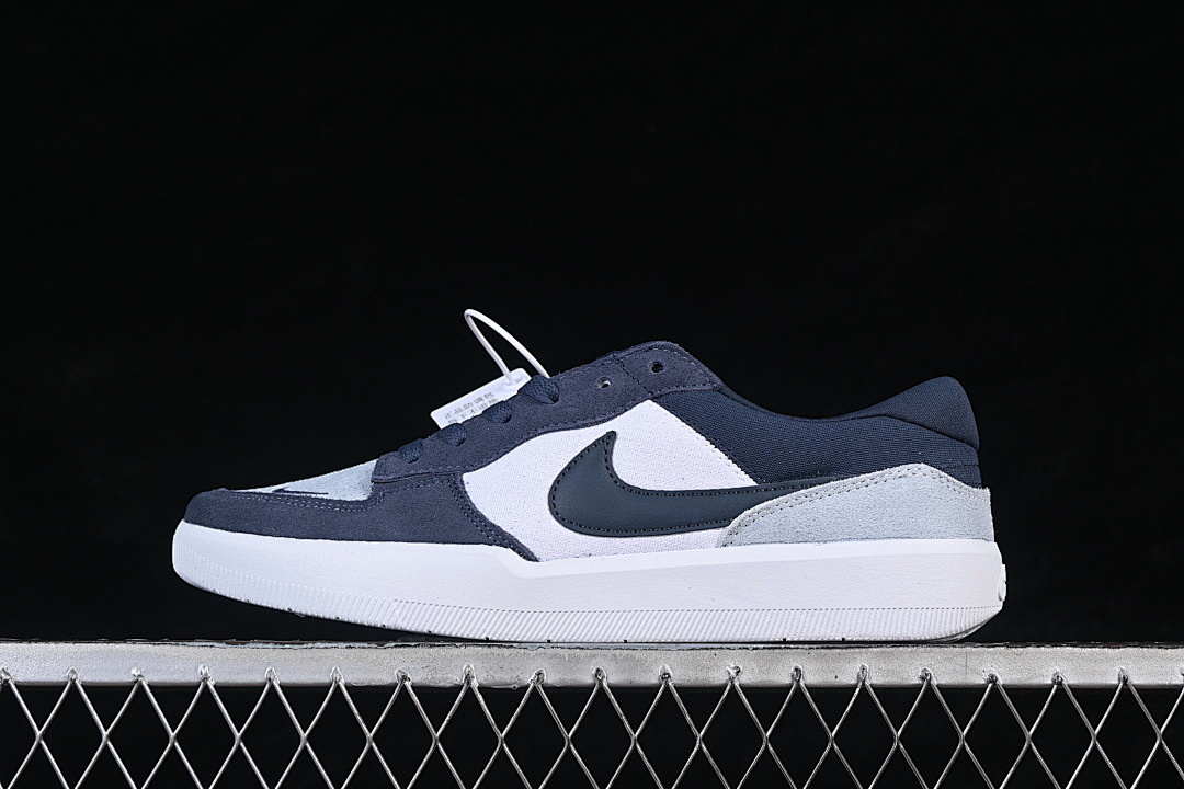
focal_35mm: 75
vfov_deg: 18.2
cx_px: 592
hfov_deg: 27.0
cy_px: 394
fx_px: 2466
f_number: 8
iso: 160
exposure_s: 1/80
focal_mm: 50
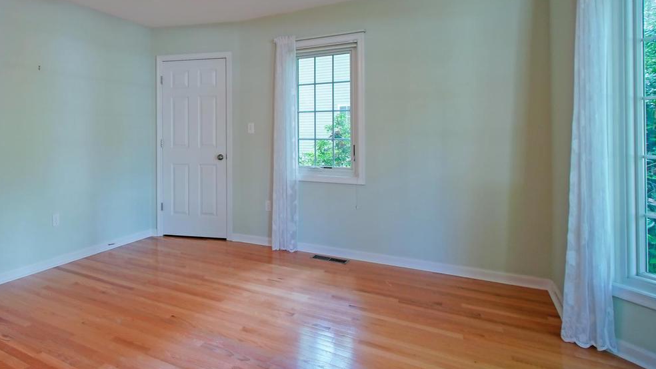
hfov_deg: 75.7
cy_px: 135
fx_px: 400
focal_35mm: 23
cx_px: 207
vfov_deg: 49.0
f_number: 2.8
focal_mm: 10
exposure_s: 1/30
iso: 320
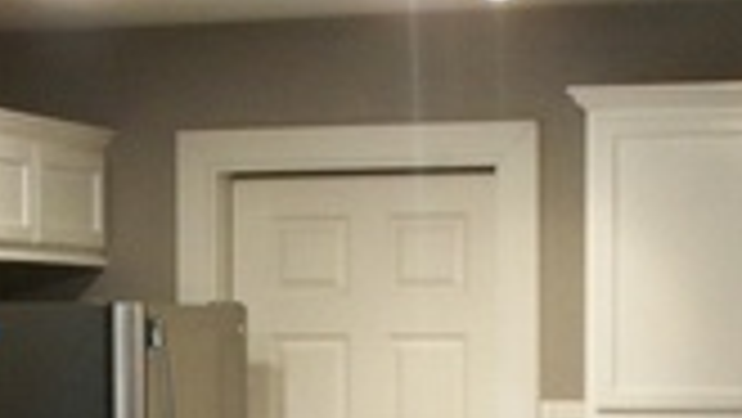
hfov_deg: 15.9
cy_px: 661
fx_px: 2657
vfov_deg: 8.7
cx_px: 247
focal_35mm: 135
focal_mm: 5.7
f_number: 2.9
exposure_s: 1/30
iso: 160
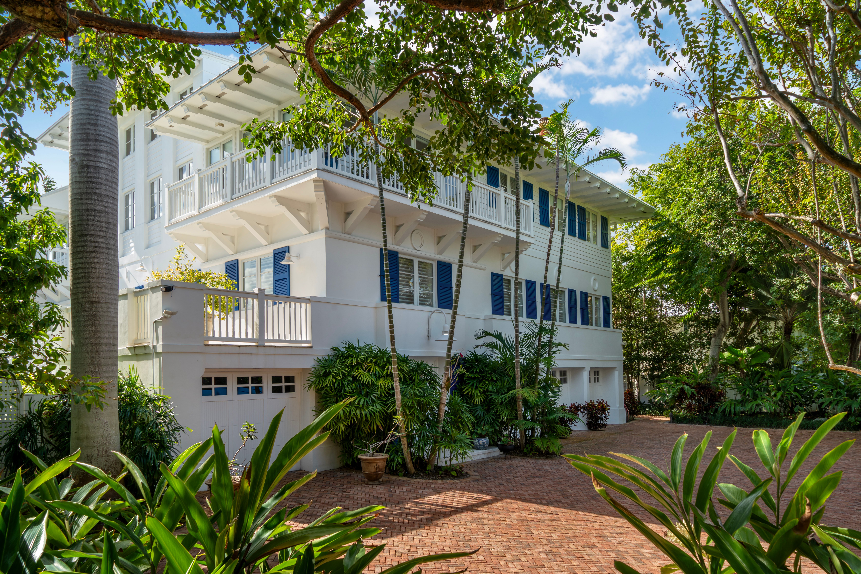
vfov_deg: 53.1
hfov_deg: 73.7
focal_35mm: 24
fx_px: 574
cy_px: 287
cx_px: 430
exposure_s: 1/30
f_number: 11
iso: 100
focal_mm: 24
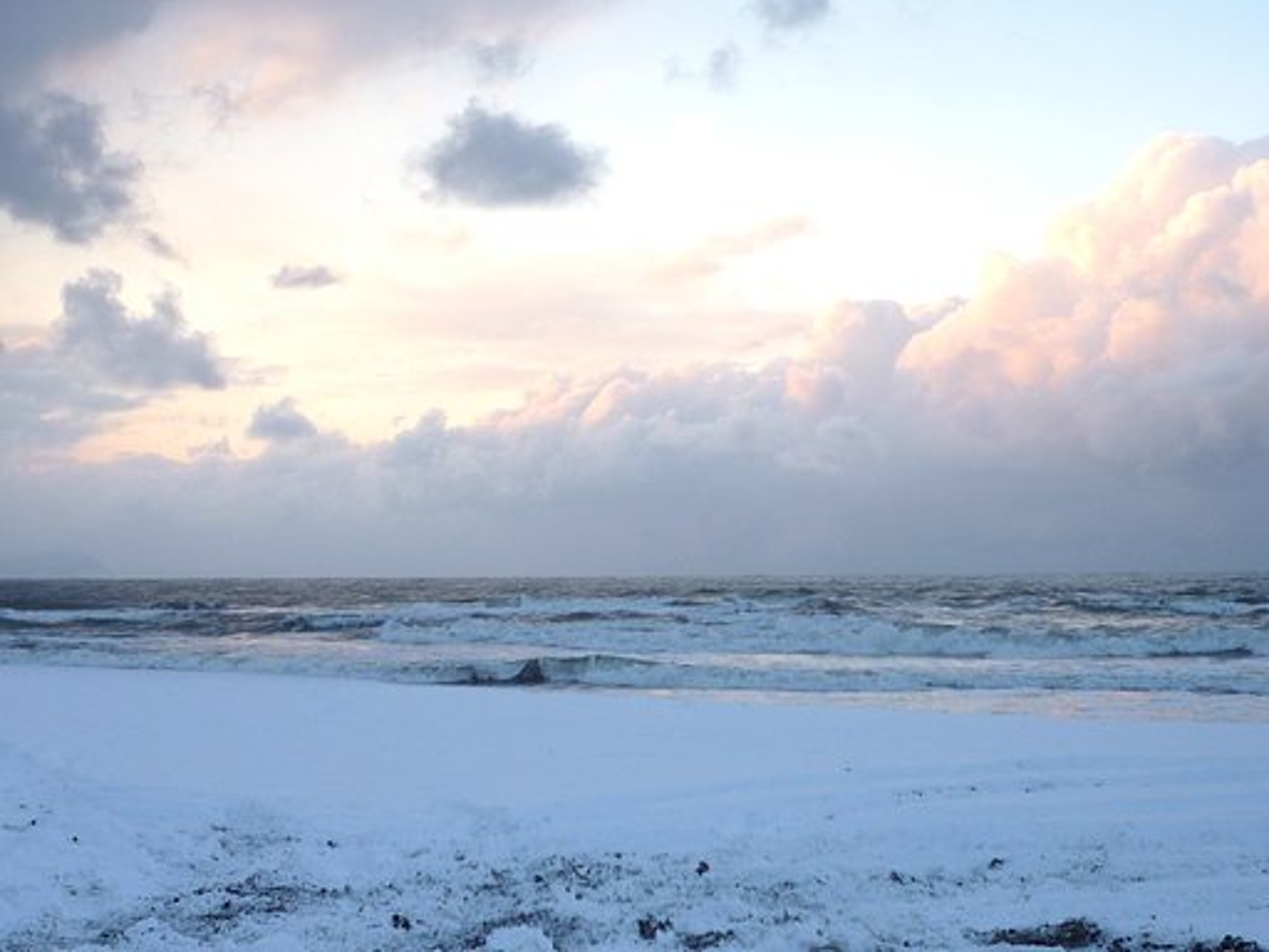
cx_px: 634
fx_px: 2383
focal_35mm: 65
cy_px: 476
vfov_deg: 22.6
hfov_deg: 29.8
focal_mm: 7.3
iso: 80
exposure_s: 1/80
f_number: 4.1
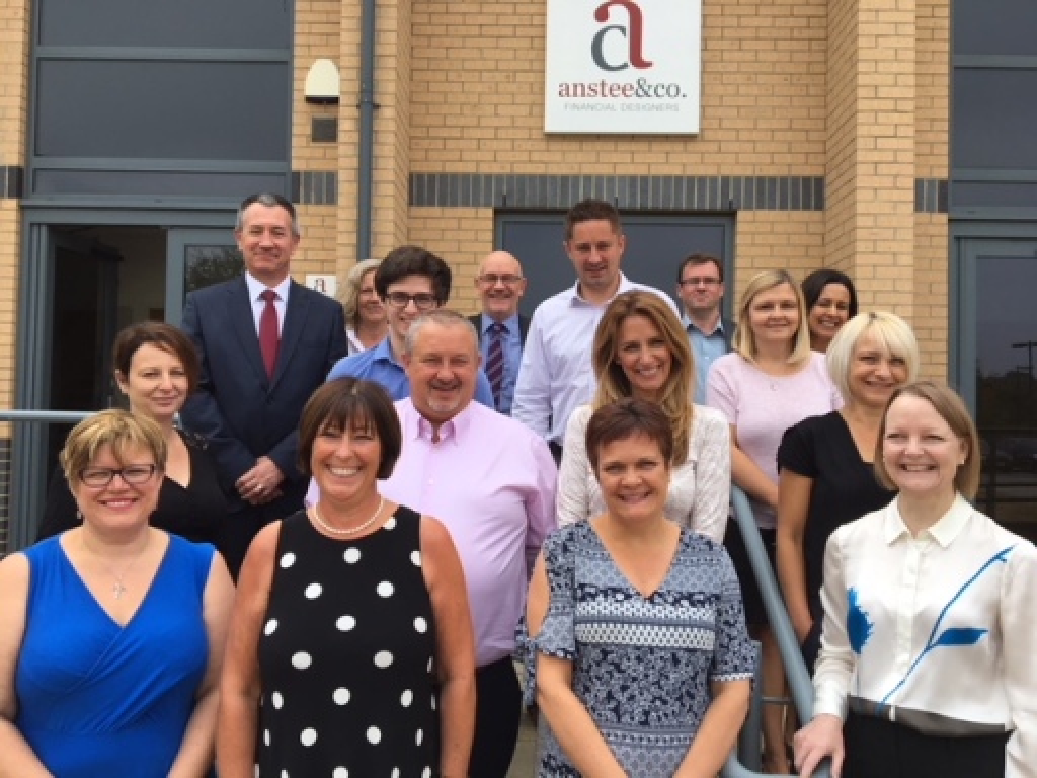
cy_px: 389
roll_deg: -1.7
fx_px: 869
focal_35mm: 29
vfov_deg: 48.2
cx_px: 518
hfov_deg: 61.7
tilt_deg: +2.3
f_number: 2.2
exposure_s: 1/827
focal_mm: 4.15
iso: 25
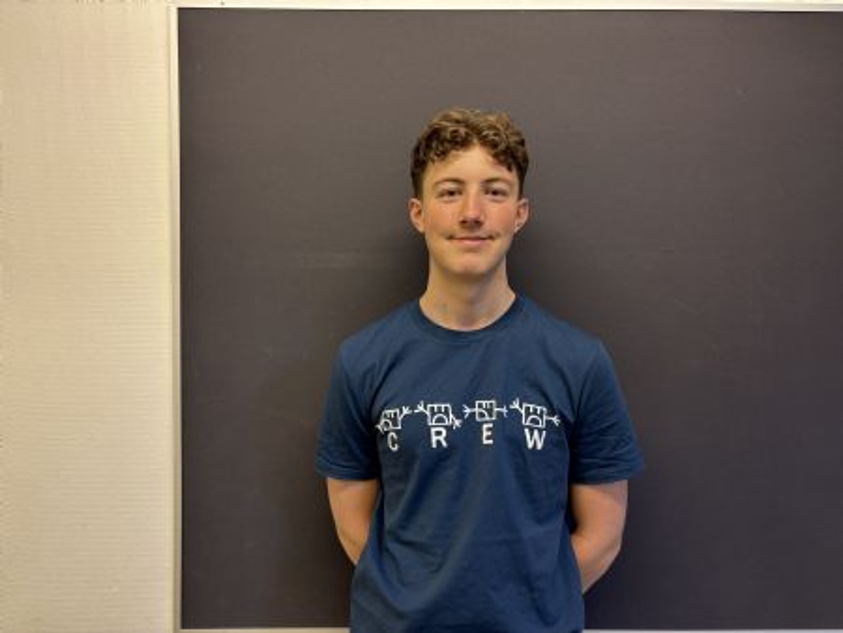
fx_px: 634
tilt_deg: -1.5
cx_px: 422
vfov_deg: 53.1
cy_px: 316
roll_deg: +0.0
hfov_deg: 67.3
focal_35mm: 26
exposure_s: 1/50
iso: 80
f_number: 1.6
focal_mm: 5.96
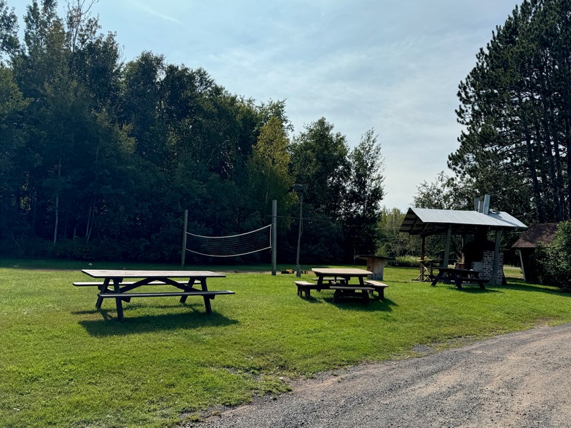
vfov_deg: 48.2
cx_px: 344
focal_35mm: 29
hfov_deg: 61.1
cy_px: 234
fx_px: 479
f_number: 1.78
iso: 80
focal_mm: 6.76
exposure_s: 1/5348
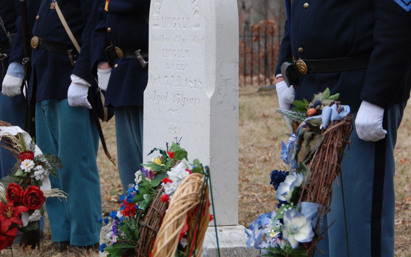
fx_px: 1837
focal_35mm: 164
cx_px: 208
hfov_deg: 12.8
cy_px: 44
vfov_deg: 8.0
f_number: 5
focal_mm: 70
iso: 200
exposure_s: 1/160
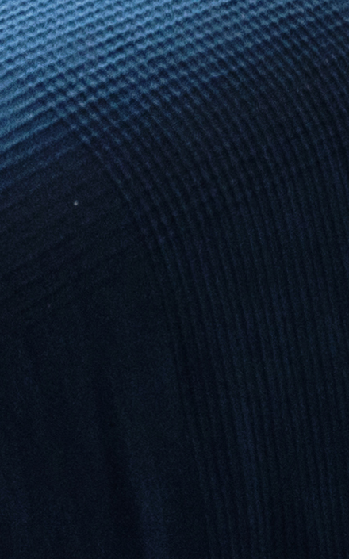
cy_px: -971
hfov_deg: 8.8
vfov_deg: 10.9
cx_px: 276
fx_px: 2255
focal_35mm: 148
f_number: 7.1
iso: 400
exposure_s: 1/20
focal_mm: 17
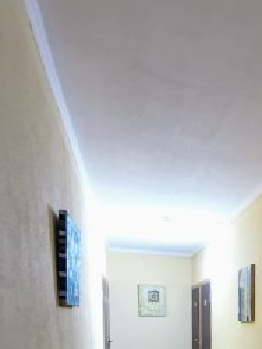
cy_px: 366
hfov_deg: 33.8
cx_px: 273
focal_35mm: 38
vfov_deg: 41.2
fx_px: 384
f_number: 2.2
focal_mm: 2.23
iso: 500
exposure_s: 1/20
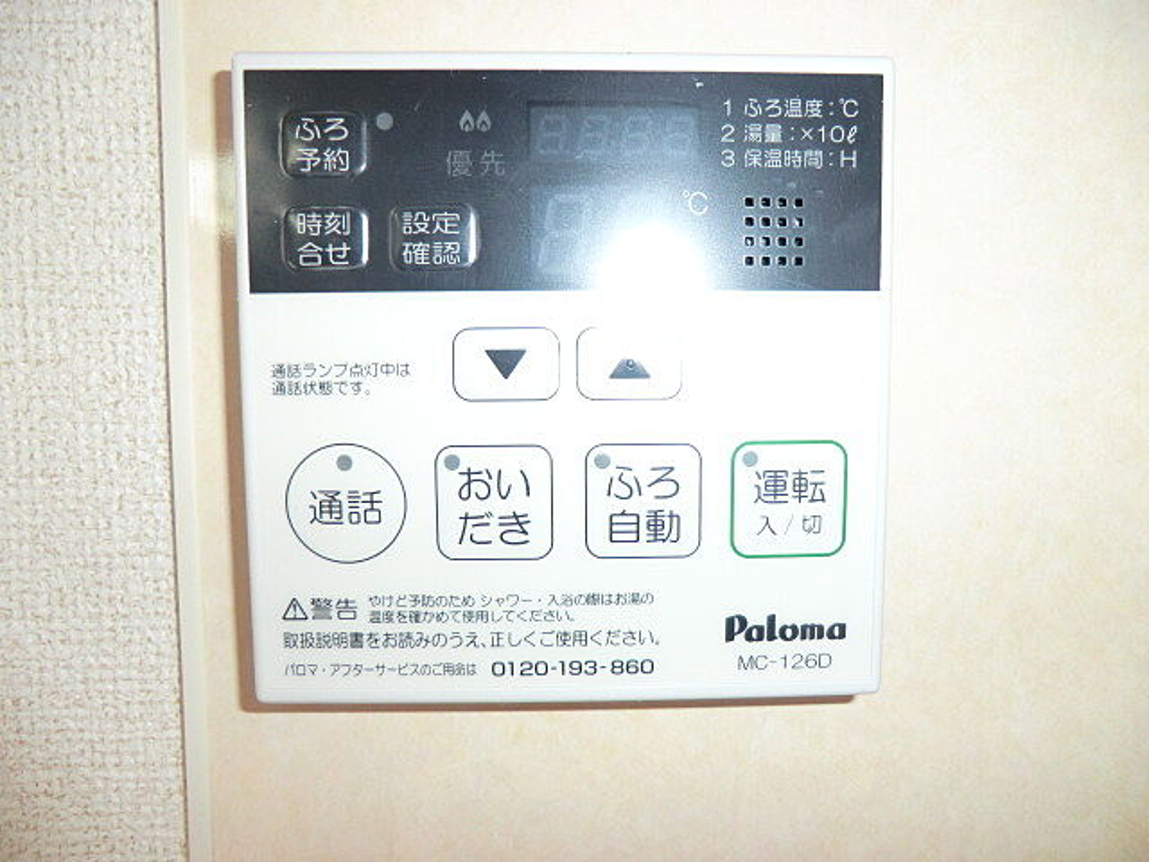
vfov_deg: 56.8
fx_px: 797
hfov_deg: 71.6
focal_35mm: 24
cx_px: 574
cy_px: 431
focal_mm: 4.3
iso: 200
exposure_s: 1/60
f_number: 3.2
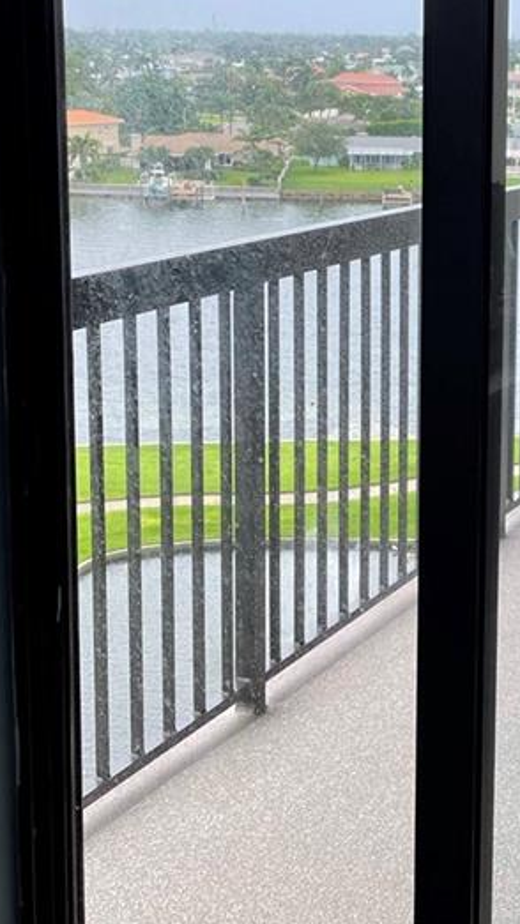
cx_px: 541
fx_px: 1594
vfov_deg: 32.1
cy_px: 307
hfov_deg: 18.0
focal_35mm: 65
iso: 32
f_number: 1.6
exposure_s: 1/371
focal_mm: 4.2
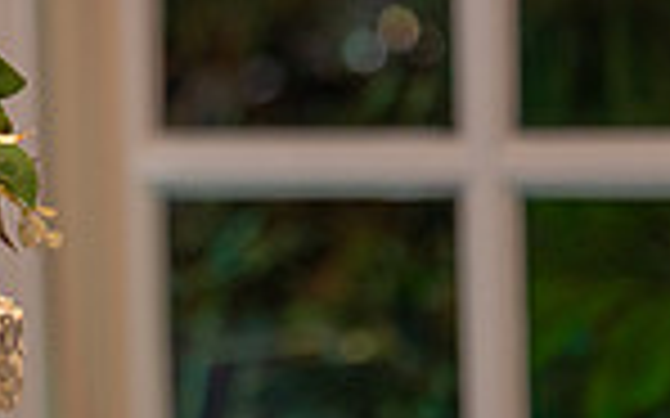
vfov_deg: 4.7
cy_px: -142
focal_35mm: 278
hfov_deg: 7.4
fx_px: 5074
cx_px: -400
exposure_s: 1/160
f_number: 3.2
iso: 640
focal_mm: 70
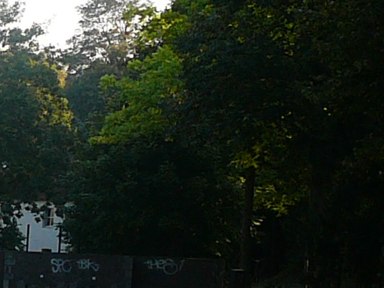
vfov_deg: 9.0
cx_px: -455
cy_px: 470
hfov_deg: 11.0
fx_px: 1764
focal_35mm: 159
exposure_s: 1/320
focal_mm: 5.2
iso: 80
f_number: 2.8
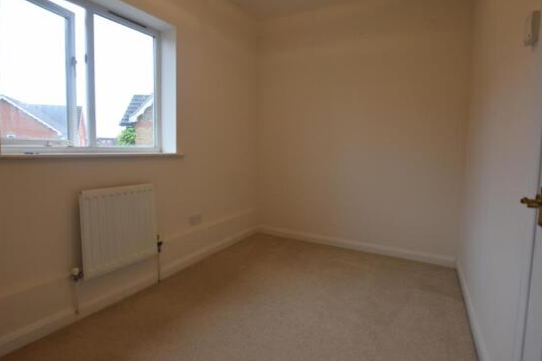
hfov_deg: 89.9
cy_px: 170
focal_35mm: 18
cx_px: 256
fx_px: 271
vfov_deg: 67.3
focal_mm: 10
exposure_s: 1/80
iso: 400
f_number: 4.5
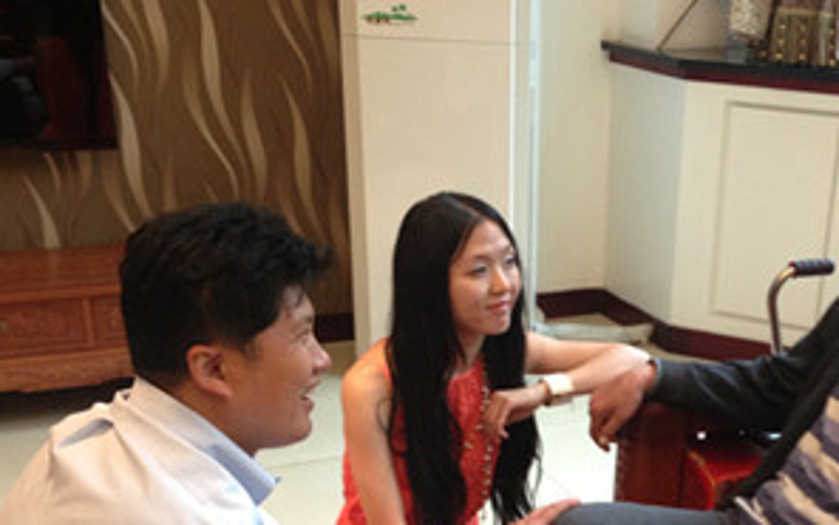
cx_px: 587
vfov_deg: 21.2
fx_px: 1349
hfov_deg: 34.1
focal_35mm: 59
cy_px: 526
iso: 160
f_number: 2.4
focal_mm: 4.13
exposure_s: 1/20
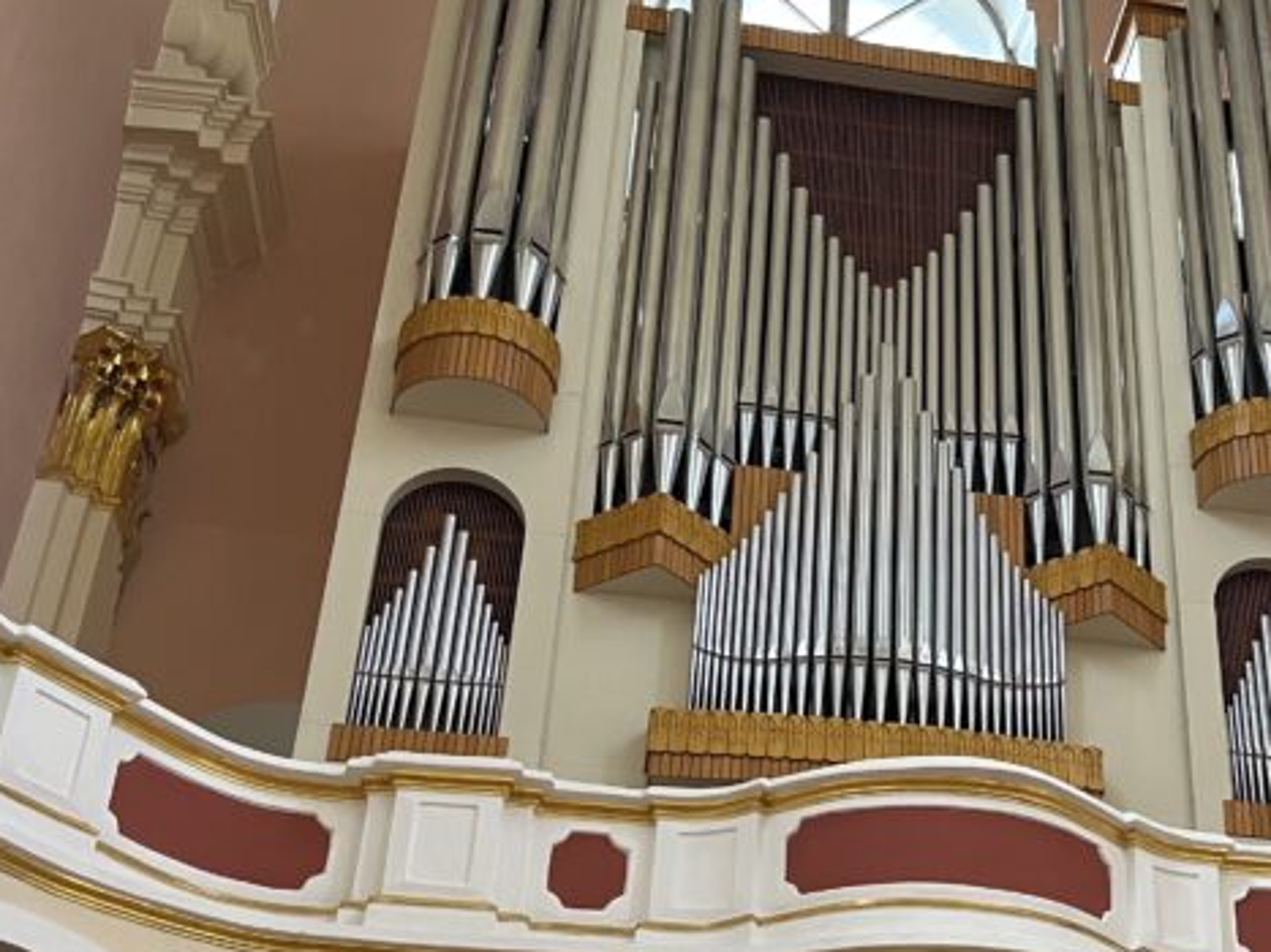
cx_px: 993
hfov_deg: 33.0
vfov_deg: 25.6
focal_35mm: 57
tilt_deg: +33.5
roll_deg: +0.9
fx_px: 2092
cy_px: 582
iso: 125
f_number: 1.6
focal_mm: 5.1
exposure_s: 1/50
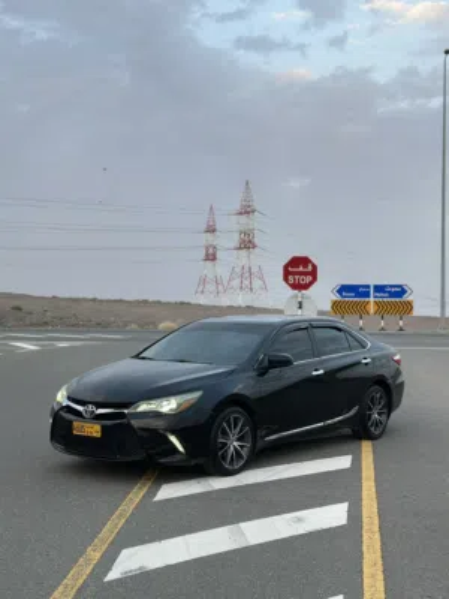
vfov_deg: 39.7
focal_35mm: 48
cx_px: 224
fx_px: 830
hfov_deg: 30.3
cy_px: 300
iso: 80
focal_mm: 6.86
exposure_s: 1/193
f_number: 1.78
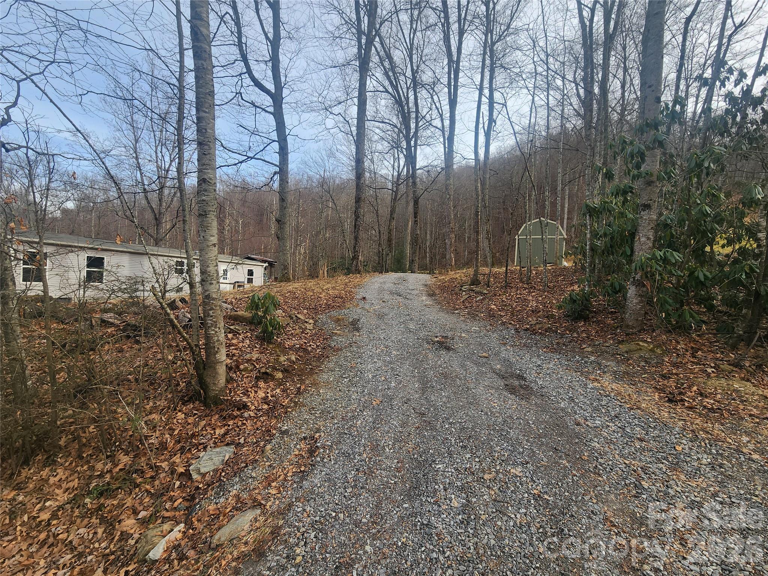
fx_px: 288
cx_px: 384
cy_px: 288
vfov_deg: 89.9
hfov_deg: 106.2
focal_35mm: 13
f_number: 2.2
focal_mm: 2.2
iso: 50
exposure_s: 1/545
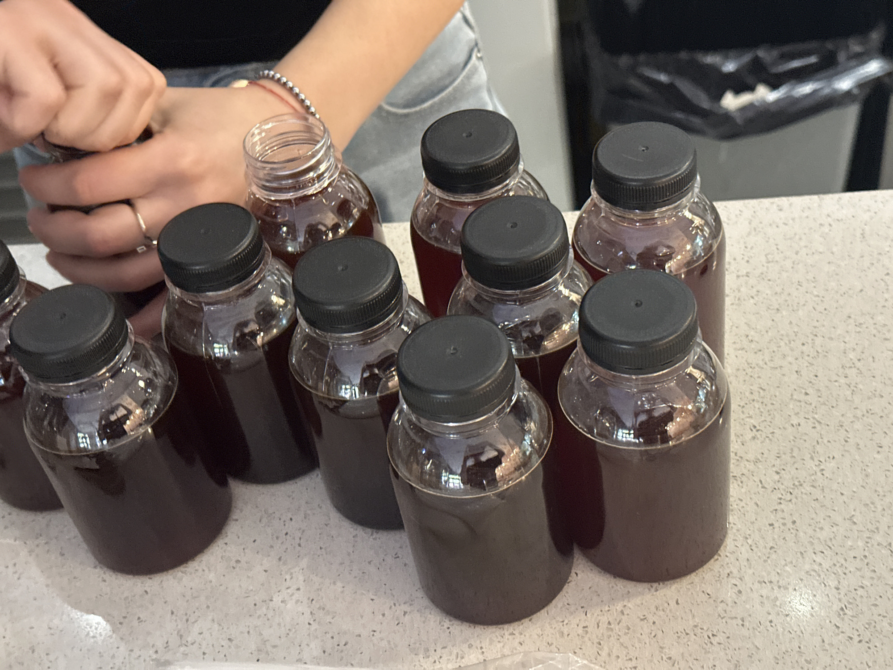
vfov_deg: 30.3
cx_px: 446
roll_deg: +11.0
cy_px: 335
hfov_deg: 39.7
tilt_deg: -44.1
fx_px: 1238
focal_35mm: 48
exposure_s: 1/25
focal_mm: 6.86
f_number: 1.78
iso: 500
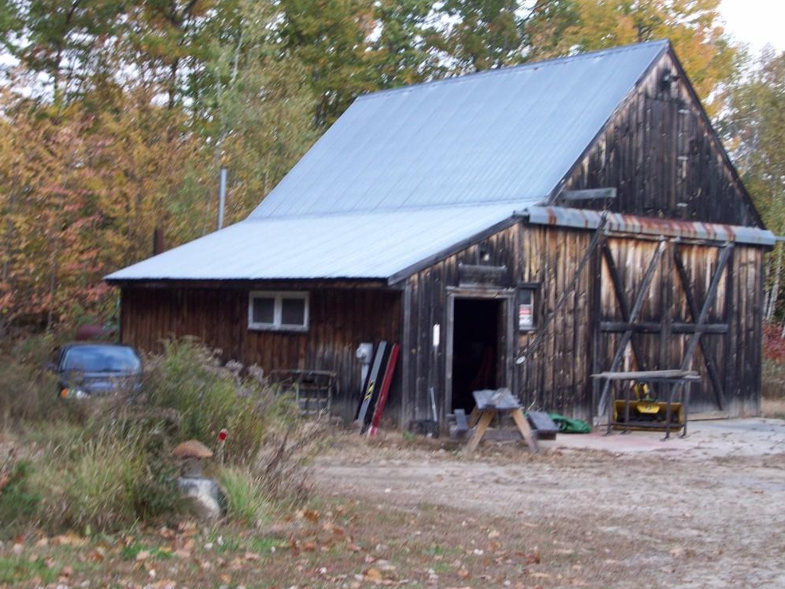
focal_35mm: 55
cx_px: 404
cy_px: 303
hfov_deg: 34.9
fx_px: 1247
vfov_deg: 26.6
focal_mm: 8.8
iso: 64
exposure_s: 1/96.4
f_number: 3.6
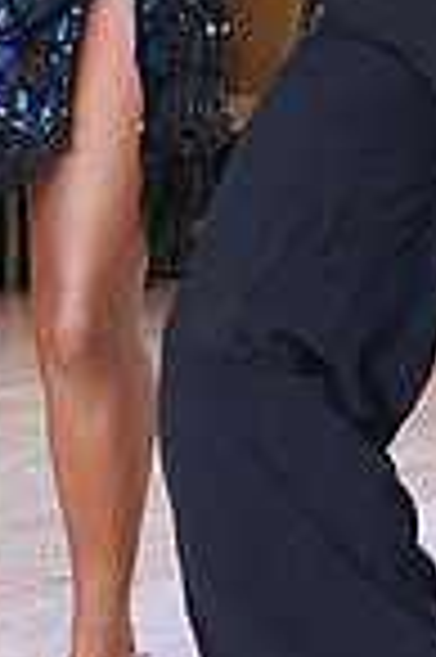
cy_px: -166
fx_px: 4843
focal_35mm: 266
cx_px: 187
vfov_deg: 7.7
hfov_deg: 5.2
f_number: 6.3
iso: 5000
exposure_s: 1/200
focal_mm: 45
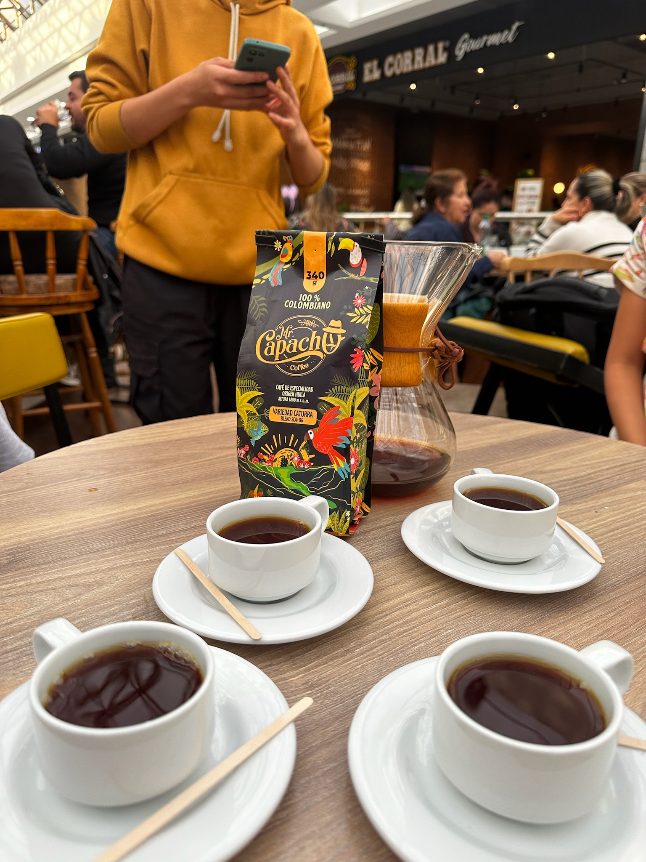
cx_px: 323
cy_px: 431
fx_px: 597
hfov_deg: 56.8
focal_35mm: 24
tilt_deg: -18.9
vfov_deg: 71.6
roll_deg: +0.0
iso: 125
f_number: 1.78
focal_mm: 6.86
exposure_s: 1/120
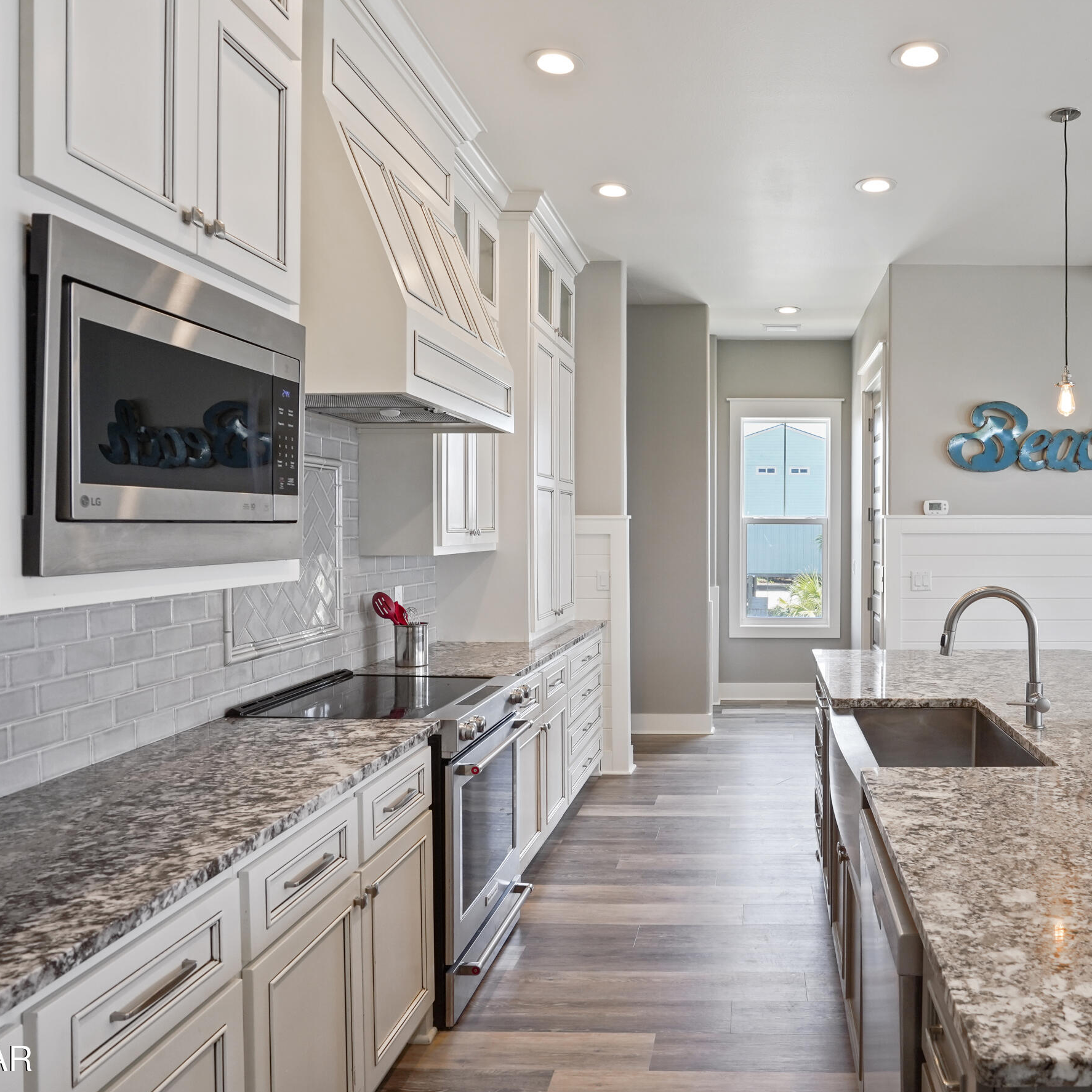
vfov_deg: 67.1
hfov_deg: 65.1
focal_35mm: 23
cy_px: 500
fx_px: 821
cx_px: 748
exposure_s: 1/30
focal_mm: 16
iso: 2500
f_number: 9
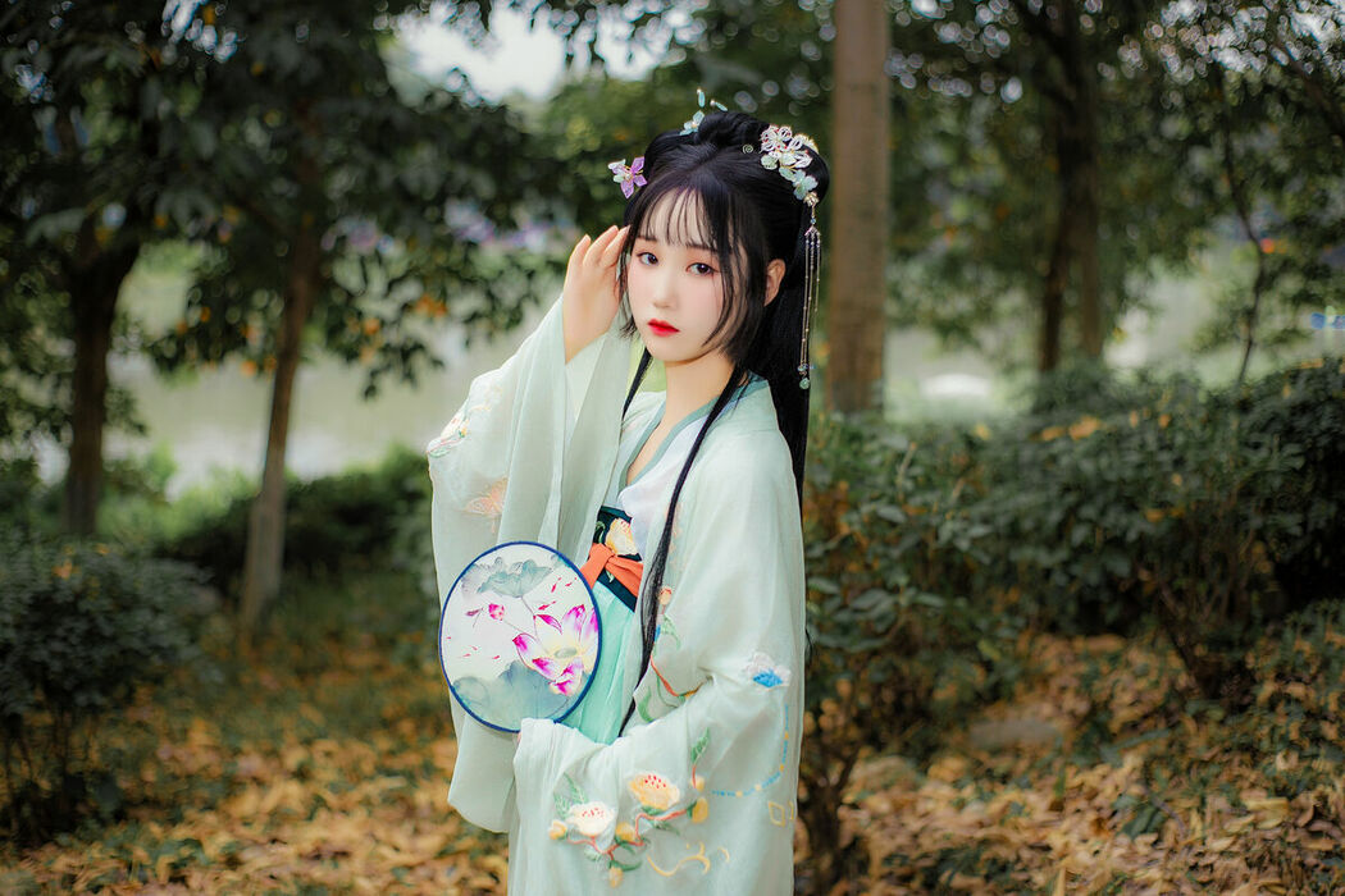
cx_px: 672
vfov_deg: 27.0
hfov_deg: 39.6
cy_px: 448
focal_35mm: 50
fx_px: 1868
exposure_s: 1/125
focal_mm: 50
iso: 100
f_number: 2.2
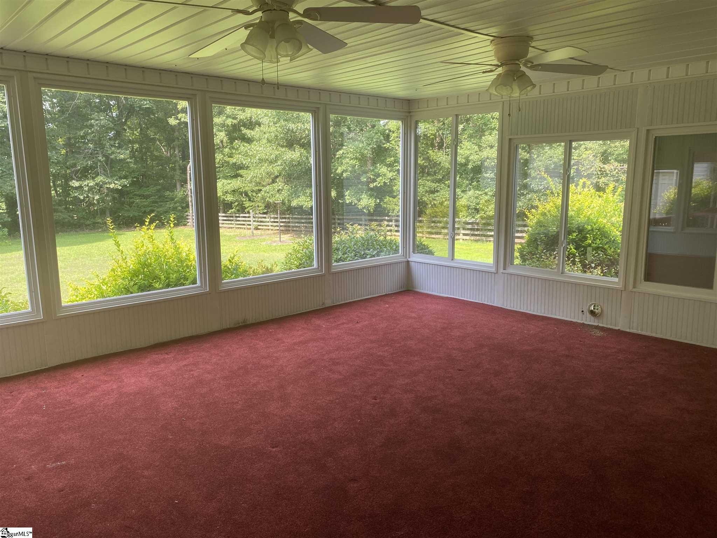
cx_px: 358
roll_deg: +0.7
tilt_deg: -9.6
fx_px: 539
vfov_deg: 53.1
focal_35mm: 26
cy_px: 269
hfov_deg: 67.3
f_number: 1.8
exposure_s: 1/122
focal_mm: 4.25
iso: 32
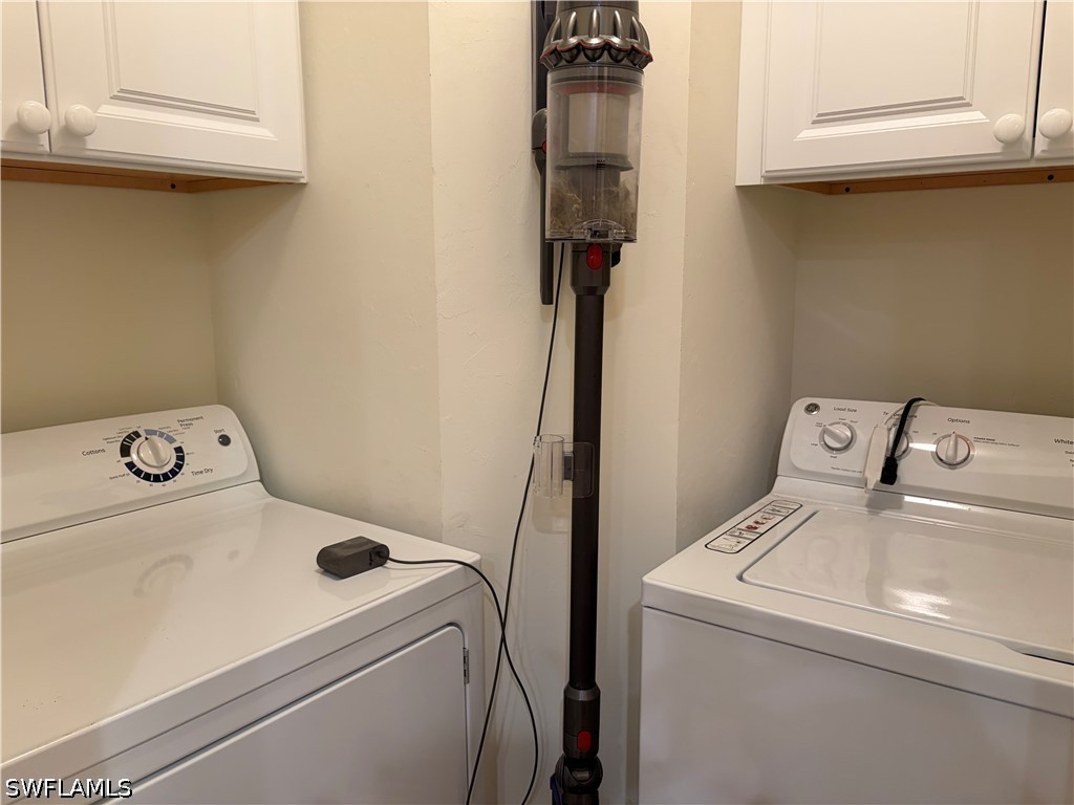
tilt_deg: -10.6
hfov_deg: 67.3
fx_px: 807
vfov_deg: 53.1
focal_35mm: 26
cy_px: 402
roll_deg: +1.1
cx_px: 537
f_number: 1.6
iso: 160
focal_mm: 5.96
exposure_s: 1/60
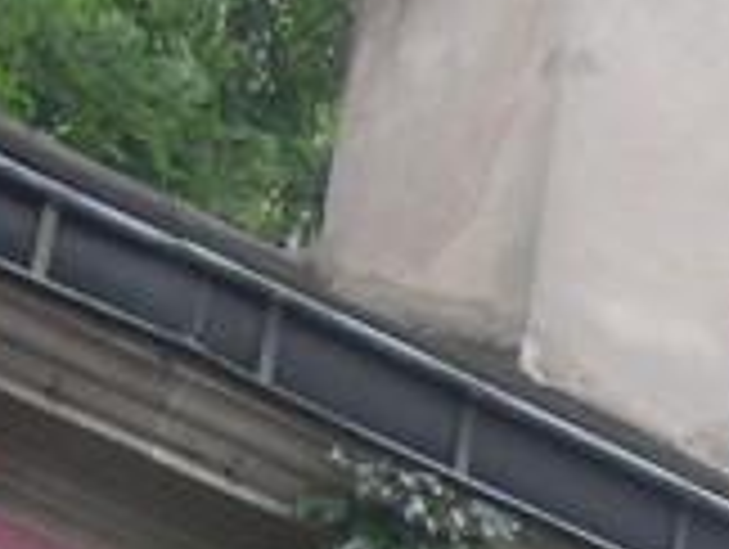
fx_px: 5062
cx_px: 2025
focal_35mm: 240
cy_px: 1580
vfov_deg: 5.8
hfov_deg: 7.4
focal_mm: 8
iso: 100
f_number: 2.8
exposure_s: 1/212
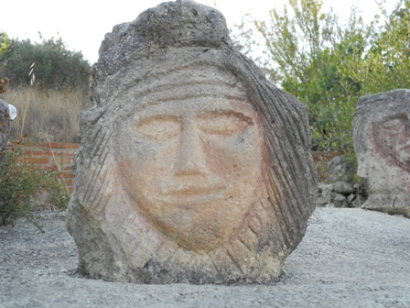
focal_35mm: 50
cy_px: 154
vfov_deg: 29.1
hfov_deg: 38.2
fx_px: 592
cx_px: 205
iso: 100
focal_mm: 10.7
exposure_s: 1/171
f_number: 3.5
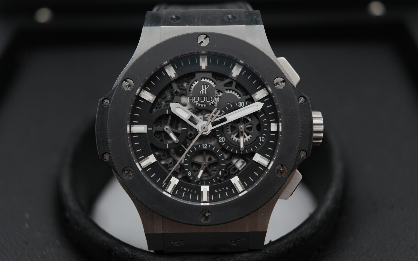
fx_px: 410
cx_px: 207
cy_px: 132
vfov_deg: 35.3
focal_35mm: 36
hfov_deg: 54.0
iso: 400
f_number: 5
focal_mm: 35
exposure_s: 1/250
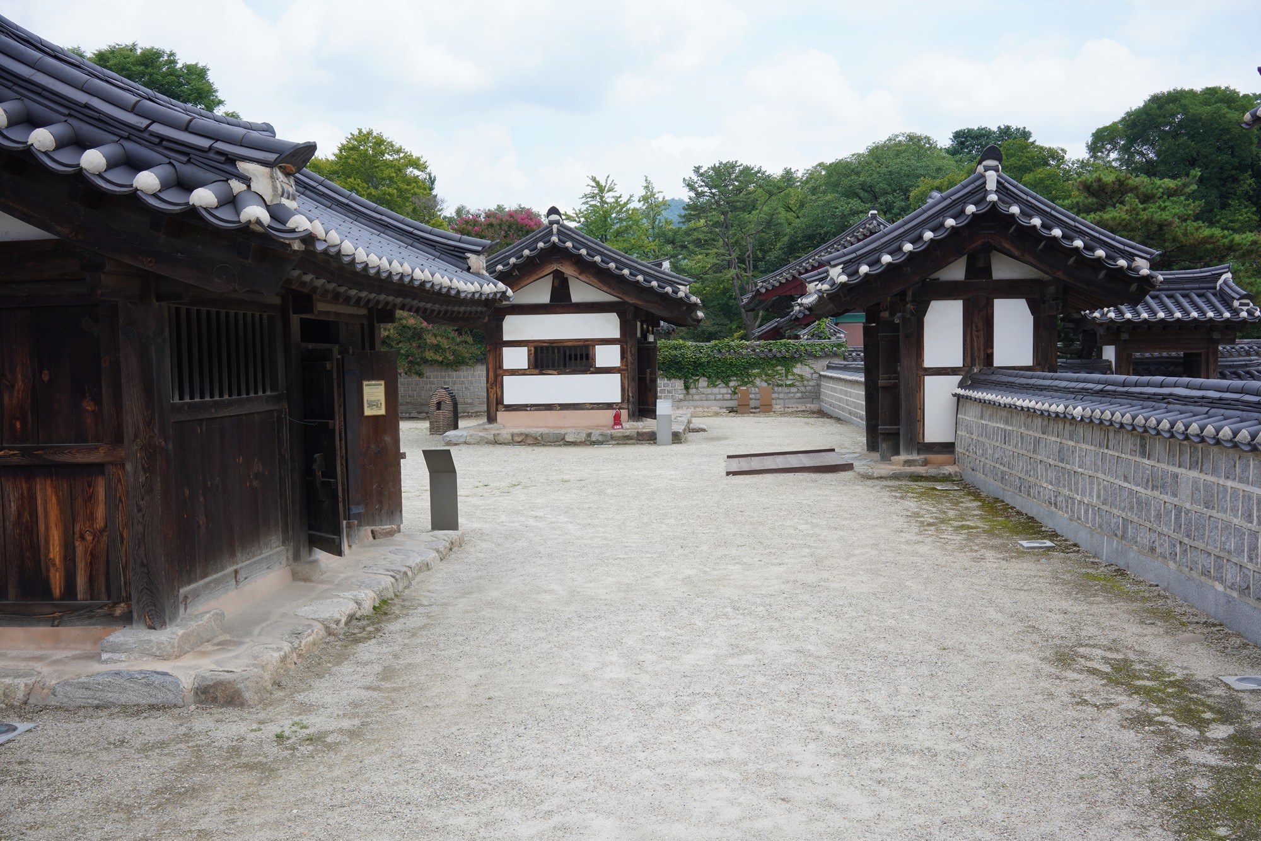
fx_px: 1226
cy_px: 420
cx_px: 630
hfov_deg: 54.4
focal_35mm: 35
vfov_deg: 37.9
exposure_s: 1/100
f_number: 14
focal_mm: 35
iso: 200
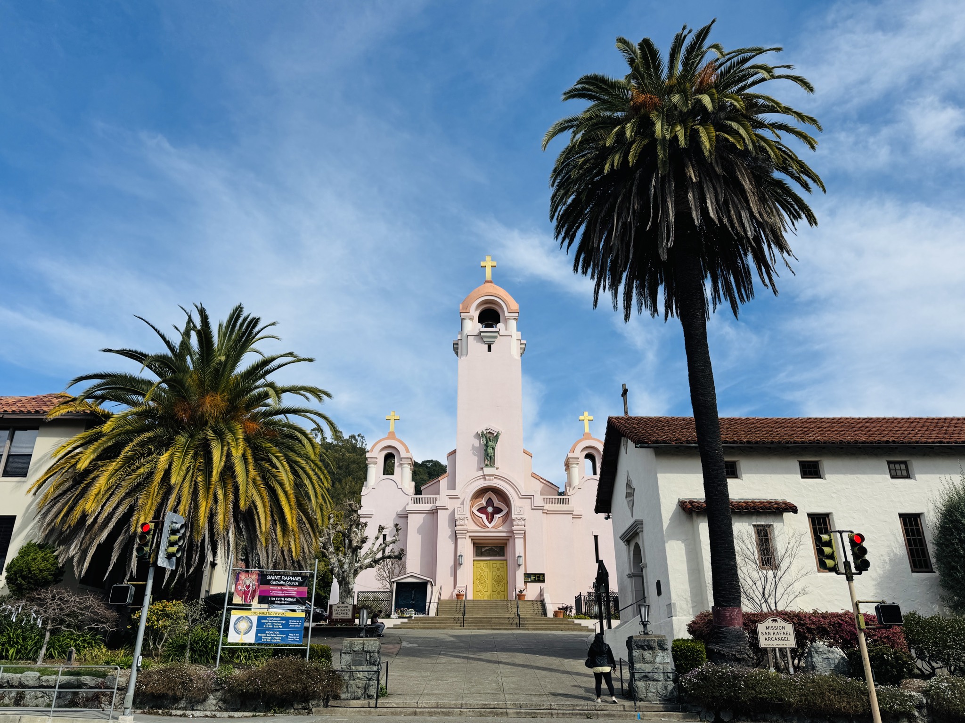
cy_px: 362
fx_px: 669
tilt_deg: +22.8
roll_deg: +0.4
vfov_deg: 56.8
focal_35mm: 24
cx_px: 482
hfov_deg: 71.6
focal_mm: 6.76
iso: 80
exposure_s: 1/5348
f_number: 1.78
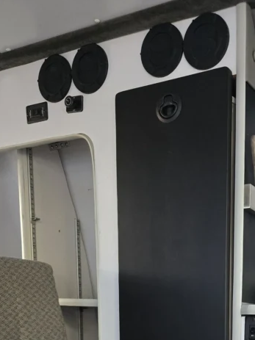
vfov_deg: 31.4
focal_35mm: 53
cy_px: 390
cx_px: 208
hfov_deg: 26.9
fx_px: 521
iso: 640
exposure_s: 1/120
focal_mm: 5.4
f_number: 1.8
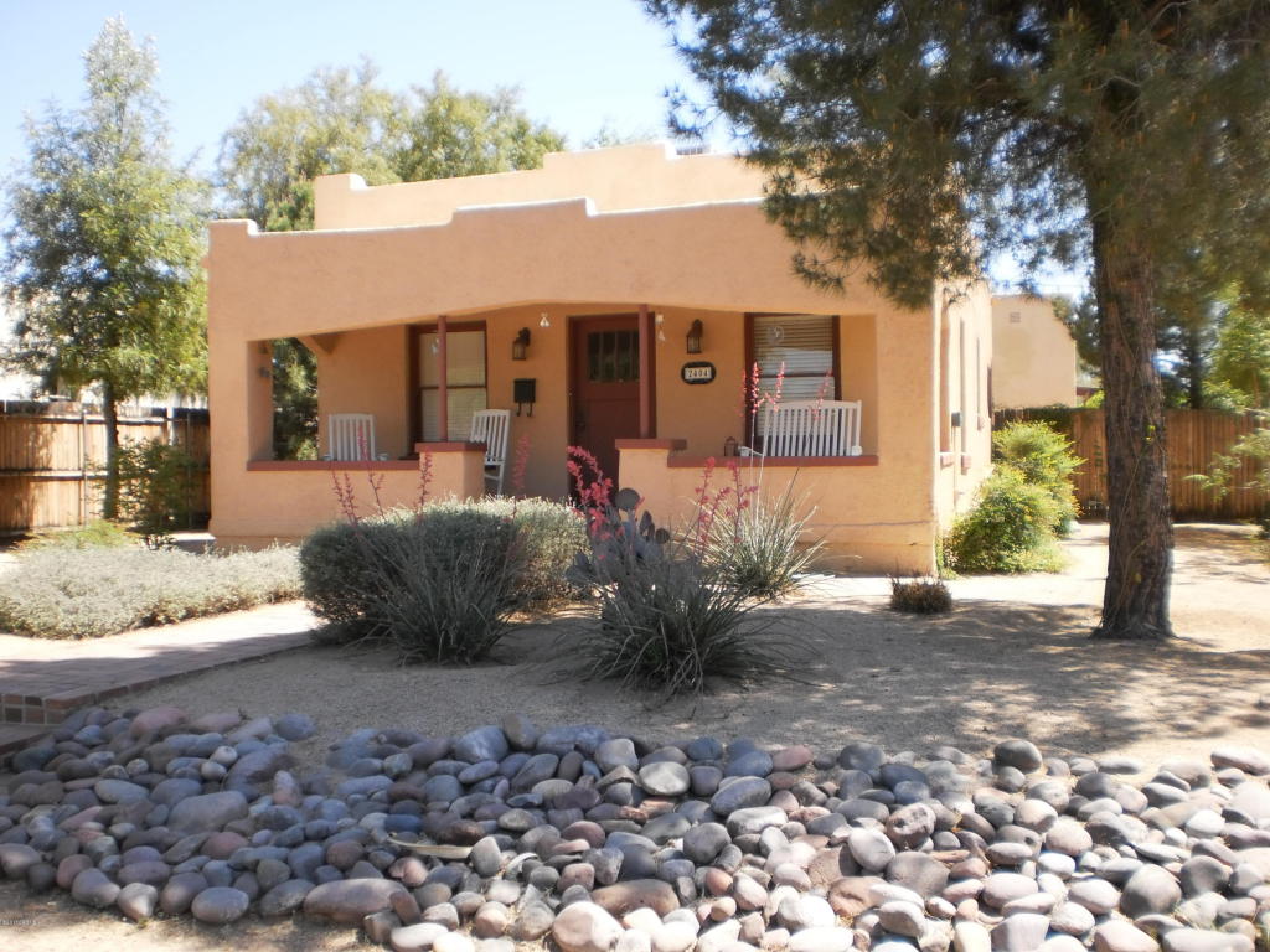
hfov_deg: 51.4
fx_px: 1321
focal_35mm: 36
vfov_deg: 39.7
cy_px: 476
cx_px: 635
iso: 100
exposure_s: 1/400
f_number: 3.1
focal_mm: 6.3
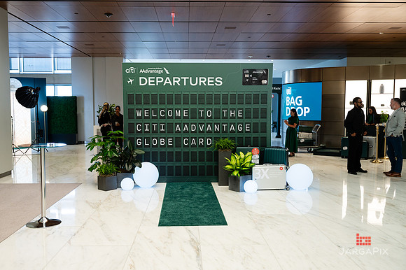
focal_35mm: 35
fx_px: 396
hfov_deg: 54.2
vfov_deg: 37.6
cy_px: 133
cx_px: 195
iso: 500
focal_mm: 33.5
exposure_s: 1/160
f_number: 3.2
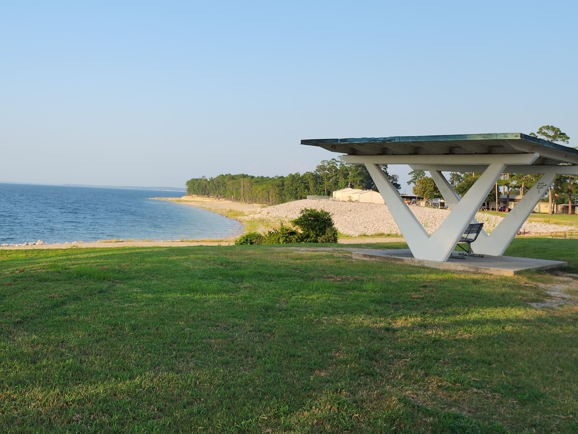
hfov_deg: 46.9
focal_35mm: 38
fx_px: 635
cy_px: 153
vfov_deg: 37.4
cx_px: 136
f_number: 1.8
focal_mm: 6.4
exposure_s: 1/515
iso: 12
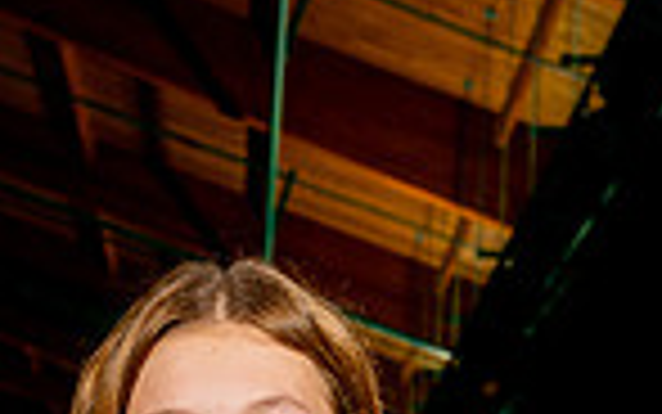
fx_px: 2021
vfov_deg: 10.3
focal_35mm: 112
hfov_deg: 18.5
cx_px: 203
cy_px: 945
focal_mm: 36
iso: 400
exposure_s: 1/125
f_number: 6.3
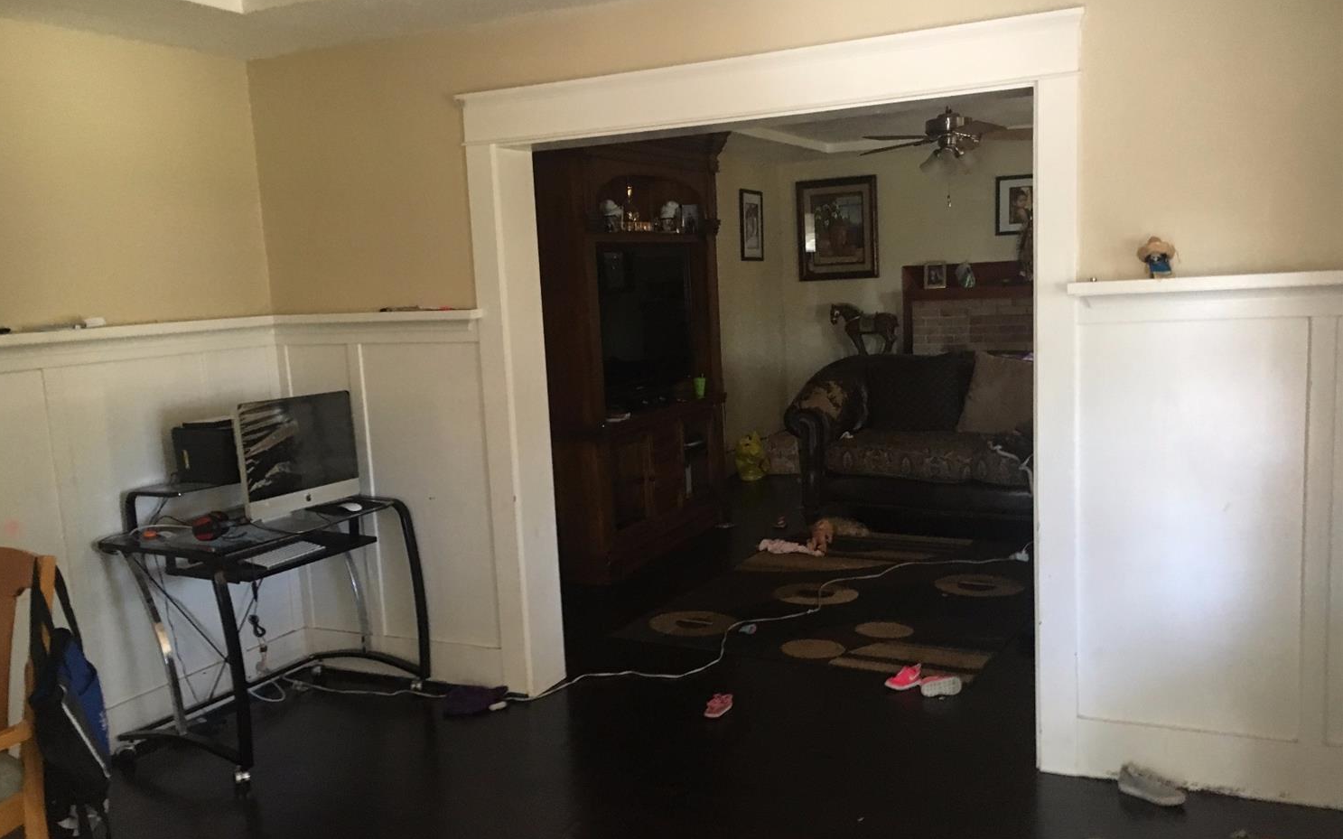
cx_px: 667
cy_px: 452
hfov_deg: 61.2
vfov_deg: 40.6
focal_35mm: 31
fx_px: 1135
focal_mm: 4.15
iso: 200
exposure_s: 1/20
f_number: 2.2
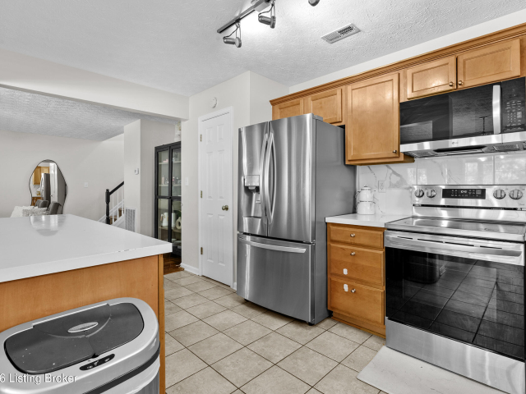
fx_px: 274
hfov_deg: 87.7
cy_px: 191
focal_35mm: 18
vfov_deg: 71.6
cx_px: 278
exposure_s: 1/1.25
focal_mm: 16
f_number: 11
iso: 400
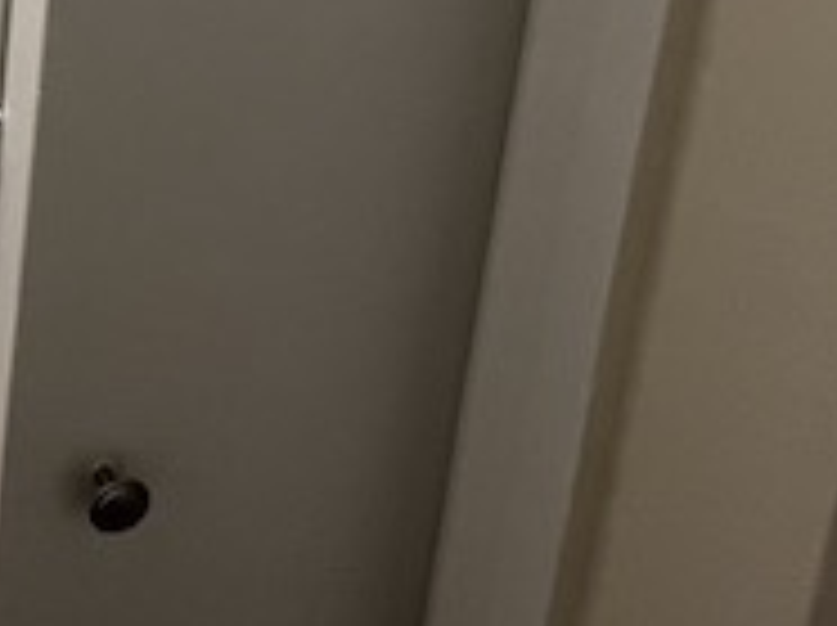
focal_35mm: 56
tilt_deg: -11.2
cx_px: -324
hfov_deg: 27.2
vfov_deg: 19.0
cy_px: -536
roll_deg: -2.5
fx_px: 1352
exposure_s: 1/60
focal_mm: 1.57
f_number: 1.8
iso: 160
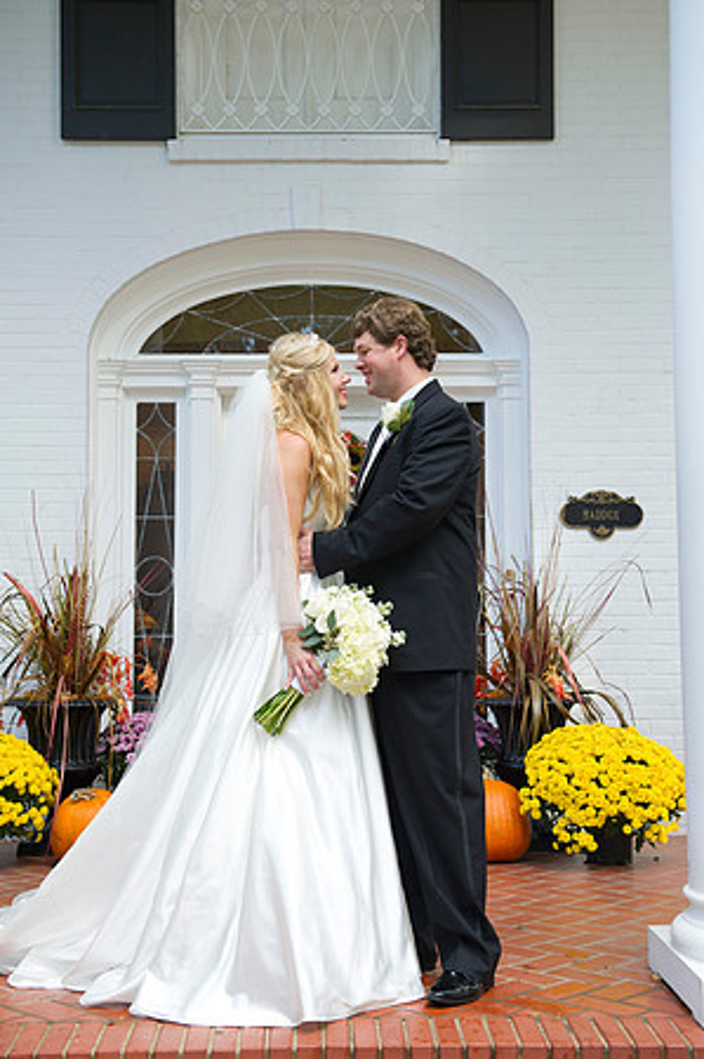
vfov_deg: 39.6
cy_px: 530
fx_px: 1470
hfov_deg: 26.9
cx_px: 352
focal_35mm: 50
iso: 400
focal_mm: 50
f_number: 5
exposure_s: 1/200
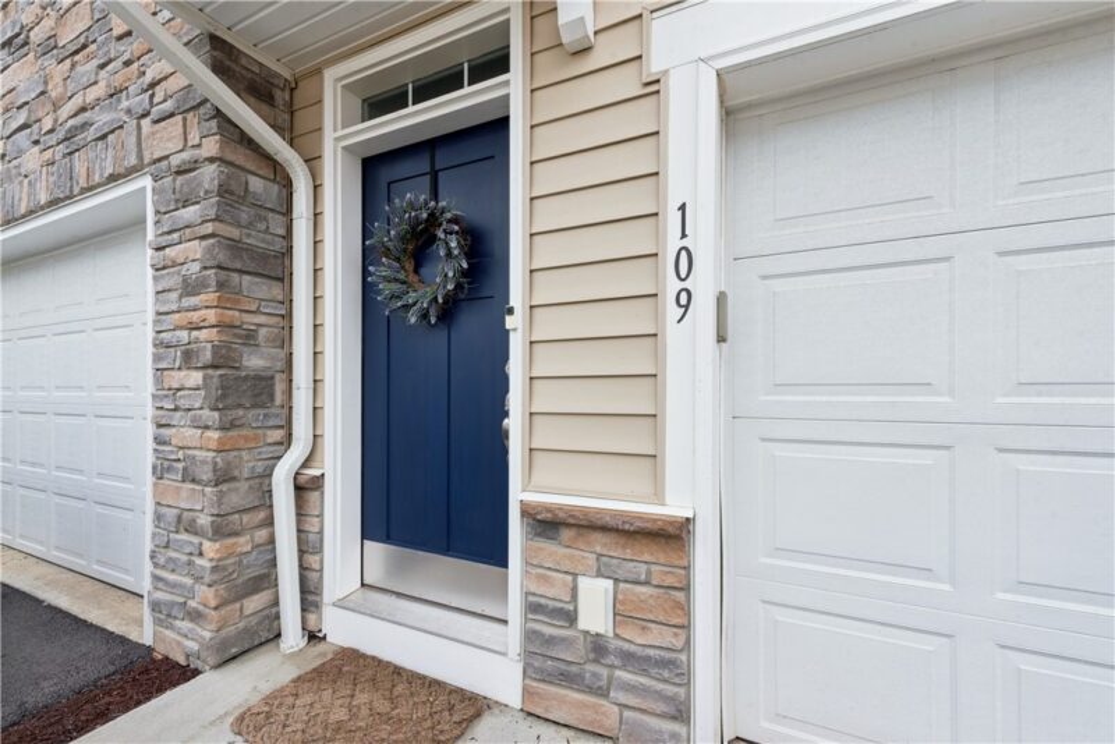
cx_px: 558
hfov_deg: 104.2
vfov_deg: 81.3
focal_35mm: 14
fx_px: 434
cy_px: 372
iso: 50
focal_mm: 14
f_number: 11
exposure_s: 1/60
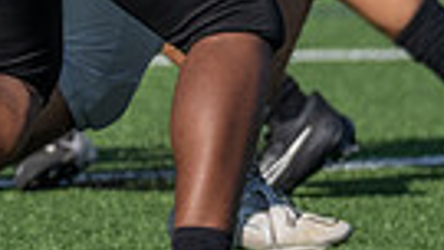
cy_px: -281
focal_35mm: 1456
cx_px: -503
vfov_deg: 0.8
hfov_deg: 1.5
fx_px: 17145
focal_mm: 200
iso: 100
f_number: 2.8
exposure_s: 1/2500
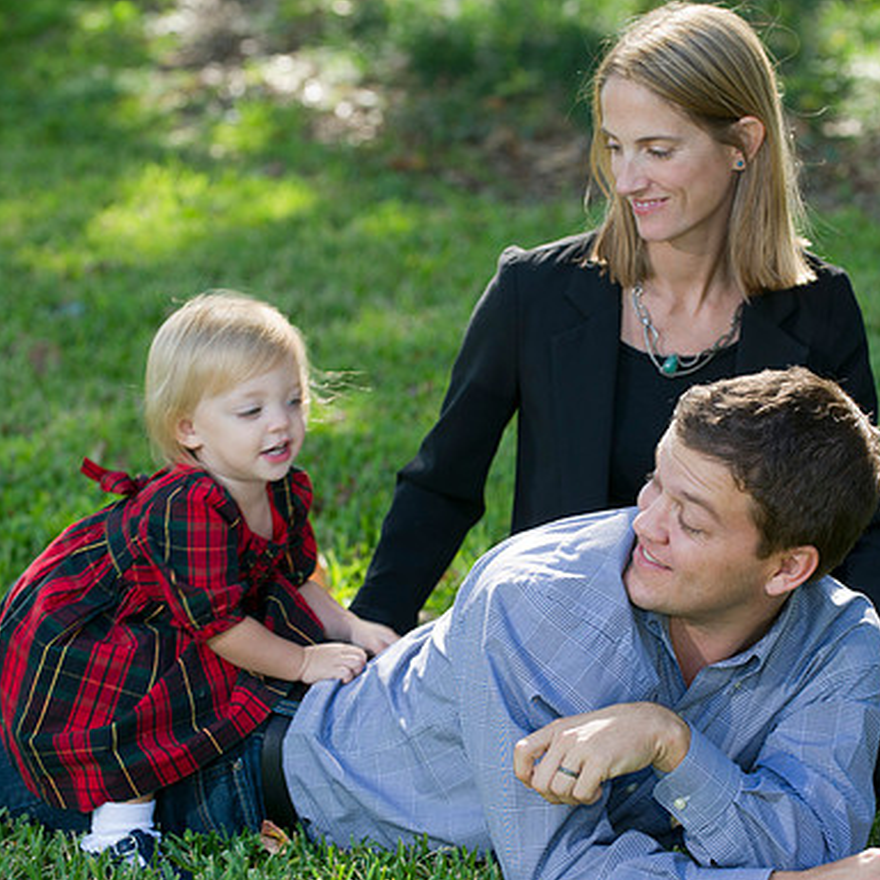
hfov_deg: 11.7
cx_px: 529
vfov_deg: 11.7
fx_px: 4285
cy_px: 440
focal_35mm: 149
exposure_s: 1/125
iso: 250
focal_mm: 116
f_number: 4
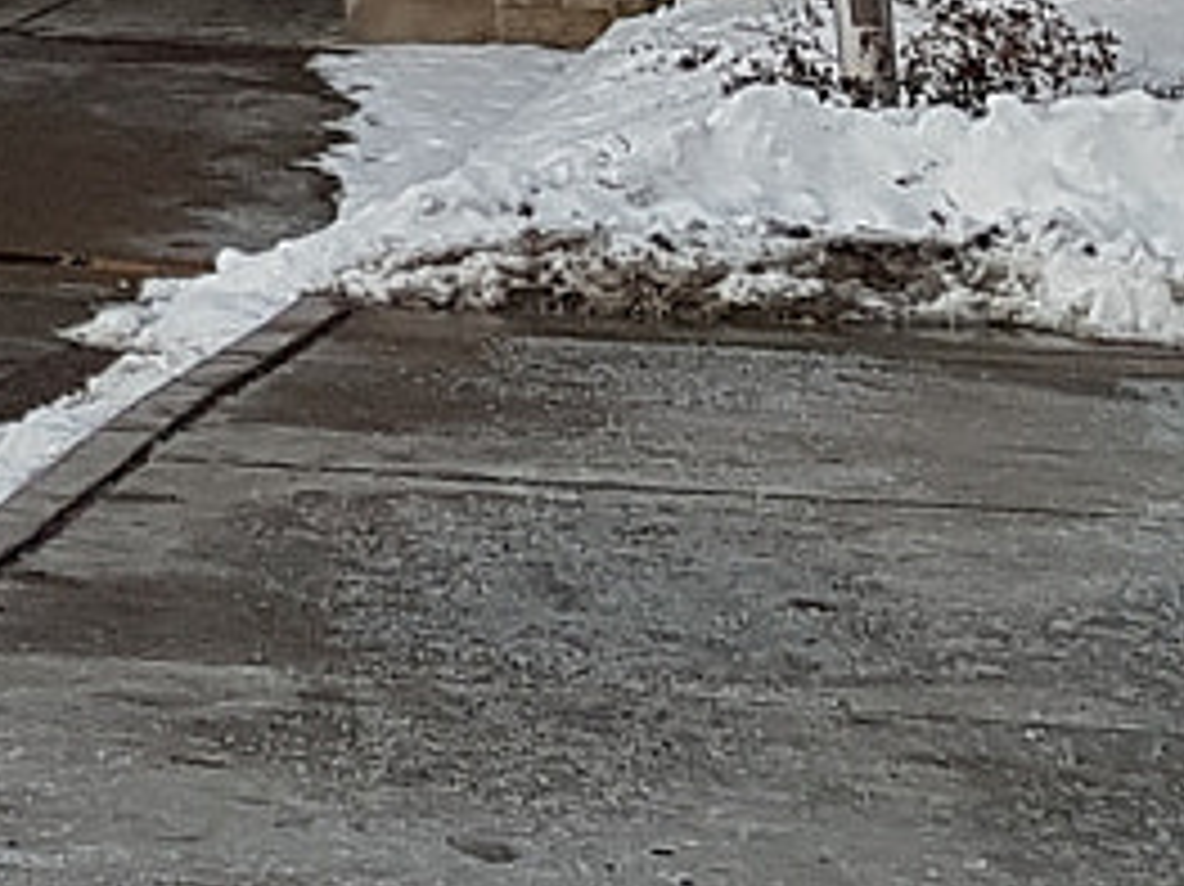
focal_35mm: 158
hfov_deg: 9.9
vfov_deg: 8.6
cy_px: -1160
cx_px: -2188
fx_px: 5402
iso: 64
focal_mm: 4.2
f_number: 1.7
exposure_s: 1/120
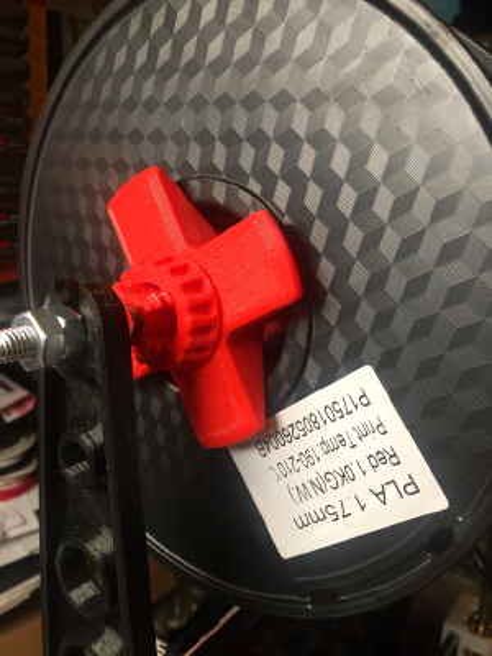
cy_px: 328
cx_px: 246
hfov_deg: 48.2
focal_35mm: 29
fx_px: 550
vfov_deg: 61.7
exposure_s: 1/30
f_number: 2.2
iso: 32
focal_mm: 4.15
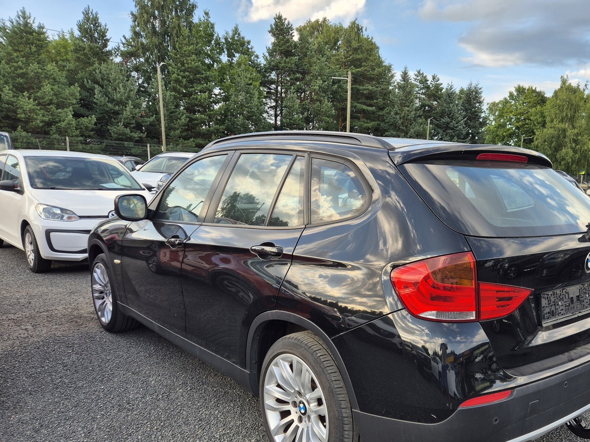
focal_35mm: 30
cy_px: 274
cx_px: 384
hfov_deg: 58.8
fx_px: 511
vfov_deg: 46.4
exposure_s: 1/405
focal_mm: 5.4
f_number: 1.8
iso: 25
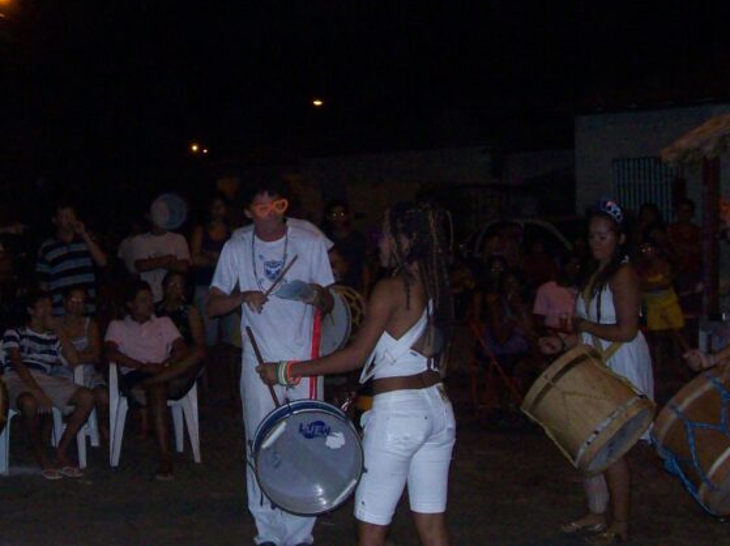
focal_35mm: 66
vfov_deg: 22.1
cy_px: 189
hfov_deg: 28.8
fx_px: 1390
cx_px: 146
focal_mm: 6
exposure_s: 1/64
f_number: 2.7
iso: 200
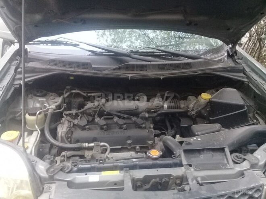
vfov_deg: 45.4
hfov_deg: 58.4
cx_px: 133
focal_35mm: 31
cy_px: 100
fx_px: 238
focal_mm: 3.3
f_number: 2.2
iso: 200
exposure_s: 1/33
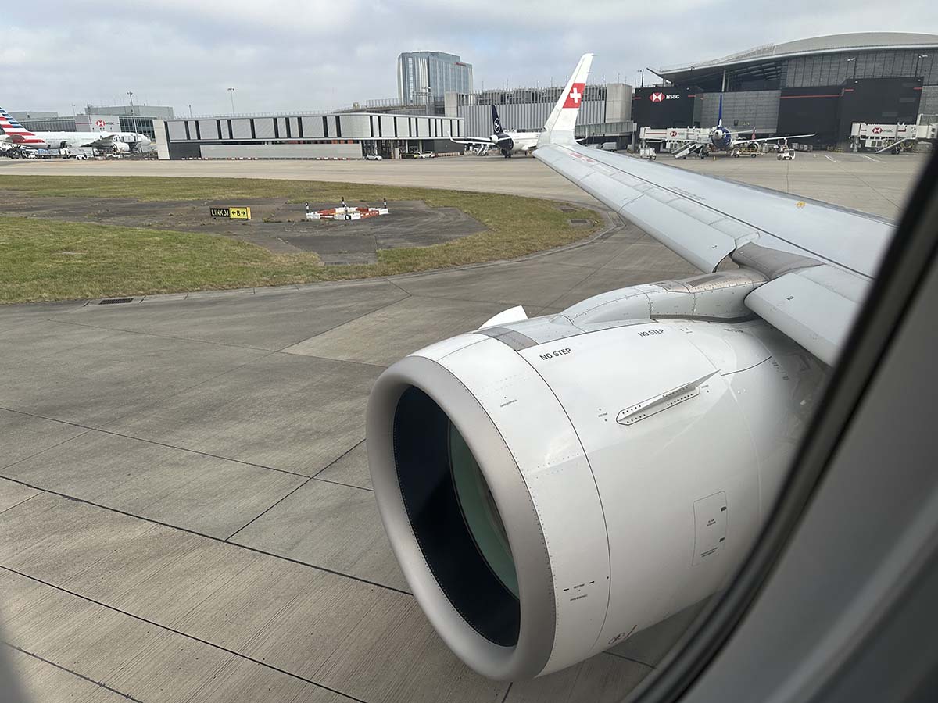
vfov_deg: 56.8
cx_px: 469
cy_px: 352
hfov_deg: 71.6
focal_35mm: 24
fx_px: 650
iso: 80
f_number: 1.78
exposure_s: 1/2732
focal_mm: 6.86
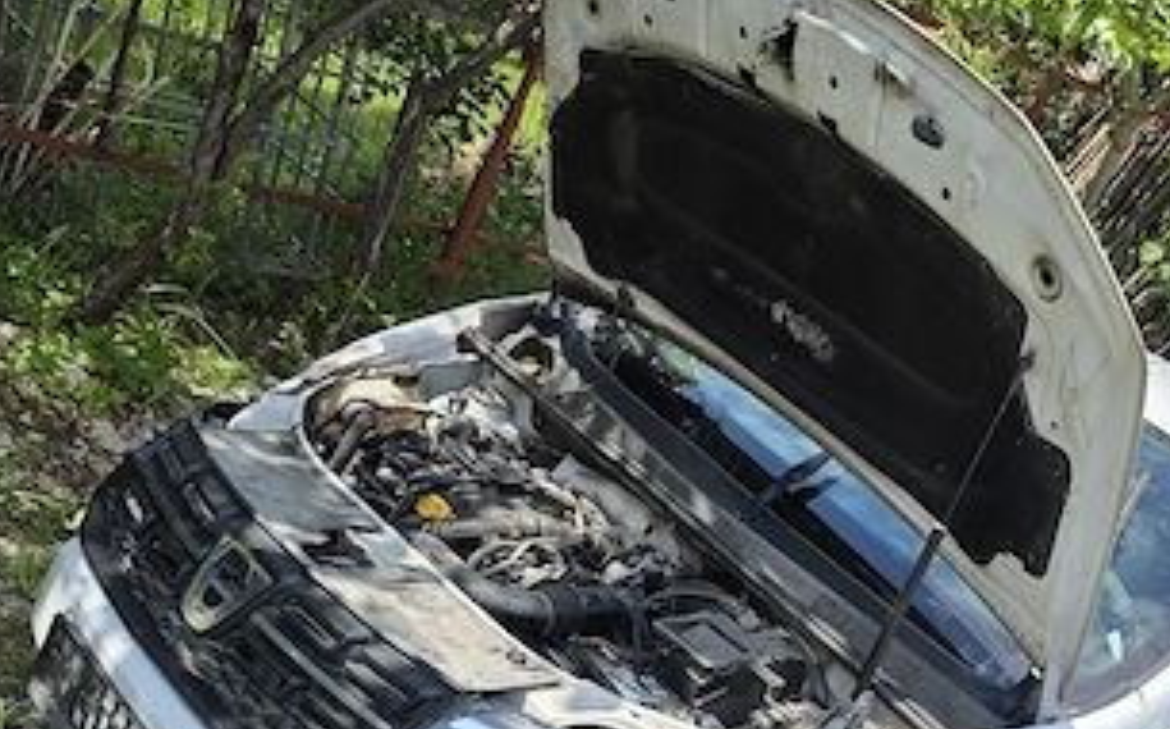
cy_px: 637
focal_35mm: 48
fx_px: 1529
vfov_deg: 26.1
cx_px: 756
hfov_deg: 41.5
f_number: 1.7
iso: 80
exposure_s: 1/4434
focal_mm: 6.3
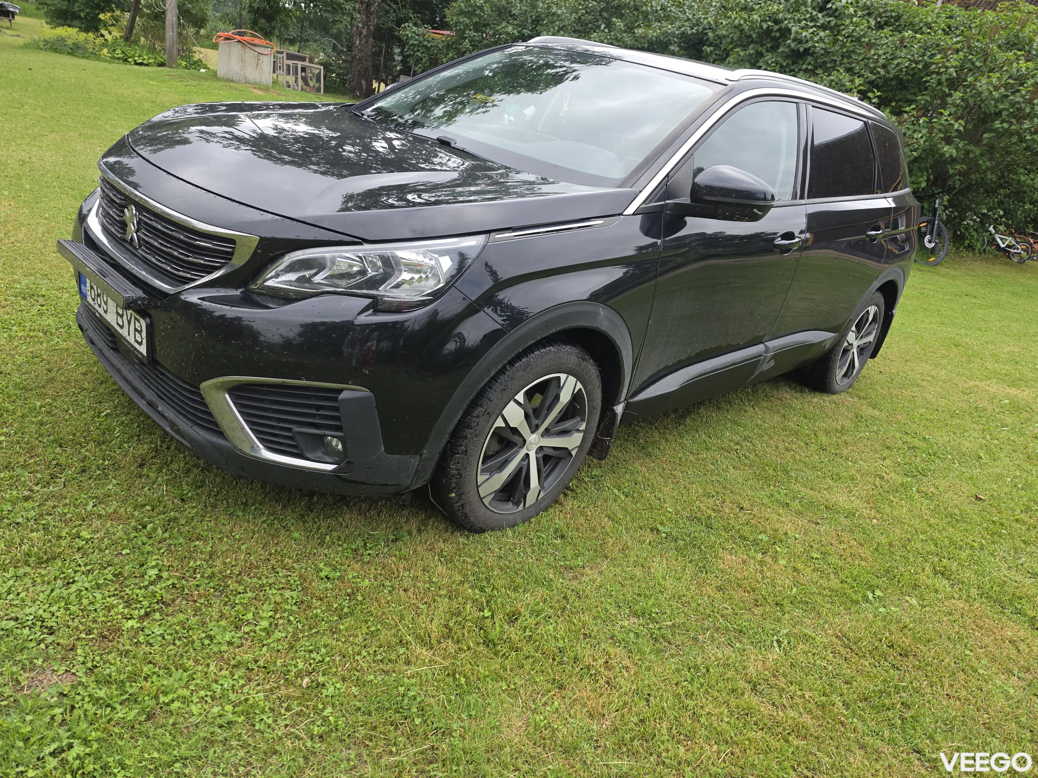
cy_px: 389
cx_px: 519
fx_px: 690
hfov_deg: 73.9
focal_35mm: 23
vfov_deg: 58.9
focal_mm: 6.5
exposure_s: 1/306
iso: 10
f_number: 1.4
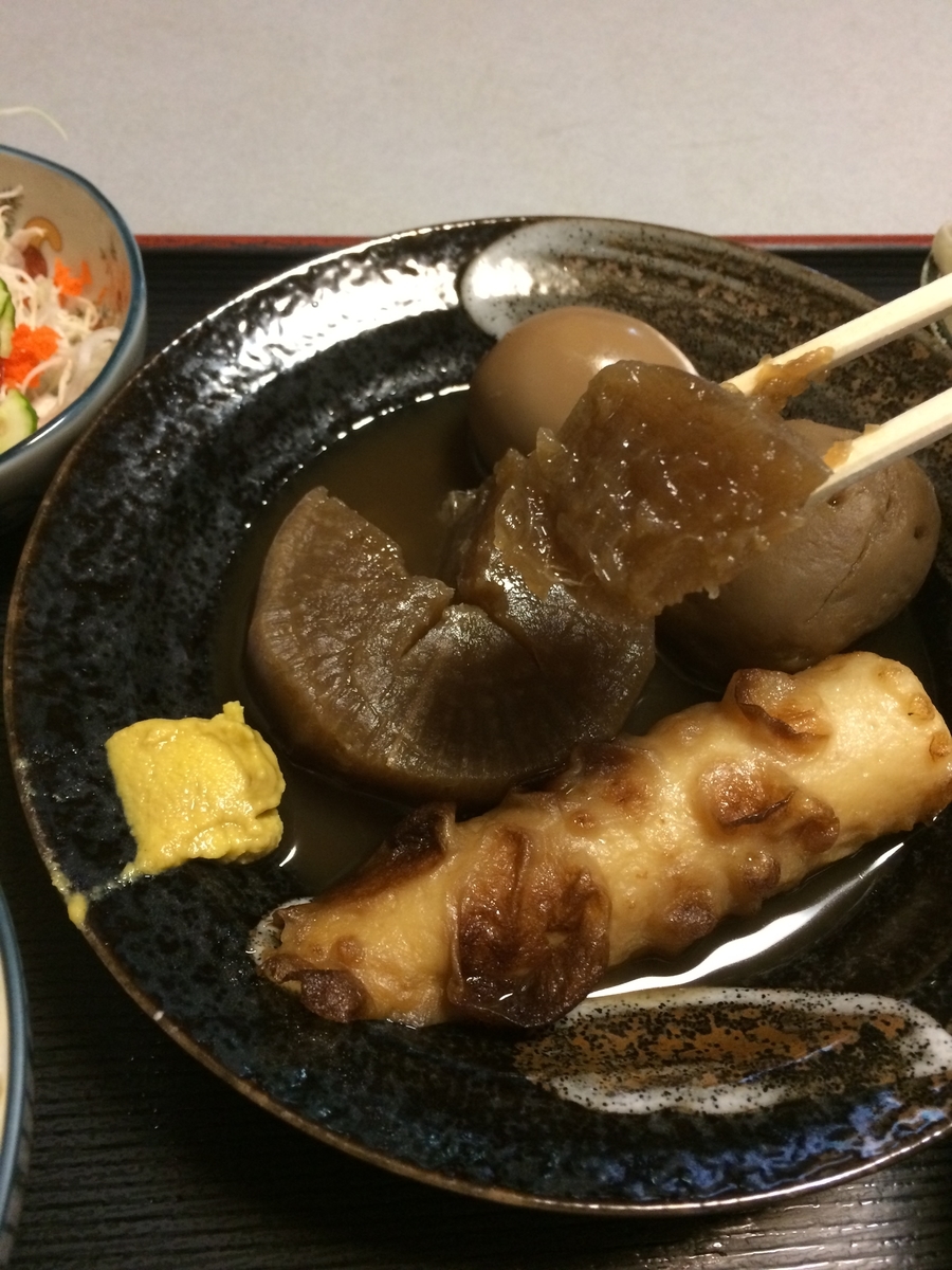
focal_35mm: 29
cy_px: 635
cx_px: 476
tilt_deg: -59.5
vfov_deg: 61.7
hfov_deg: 48.2
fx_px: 1063
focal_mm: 4.15
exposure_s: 1/24
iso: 320
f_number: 2.2
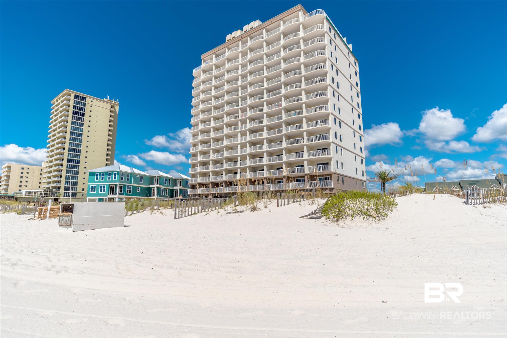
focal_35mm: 18
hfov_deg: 90.0
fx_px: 254
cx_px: 254
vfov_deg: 67.4
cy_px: 169
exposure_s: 1/500
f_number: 14
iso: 100
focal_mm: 18
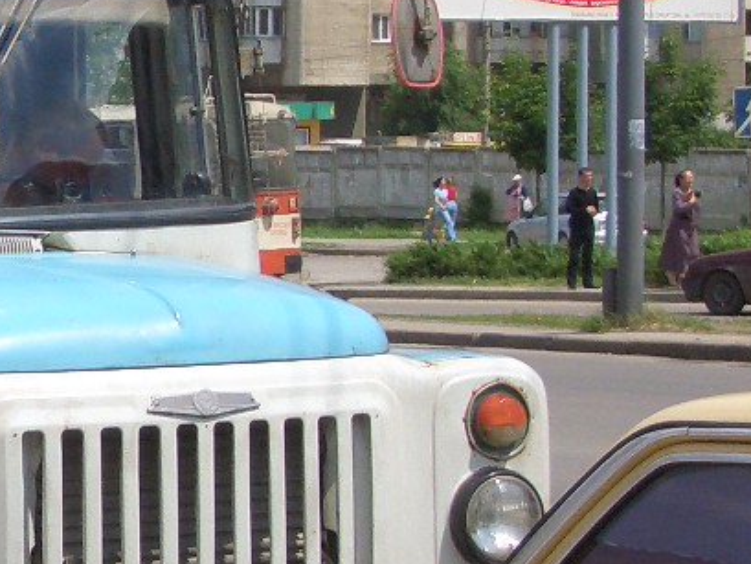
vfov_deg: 7.7
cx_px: -419
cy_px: 255
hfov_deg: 9.8
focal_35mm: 194
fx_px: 4210
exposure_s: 1/320
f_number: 5.6
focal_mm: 10.2
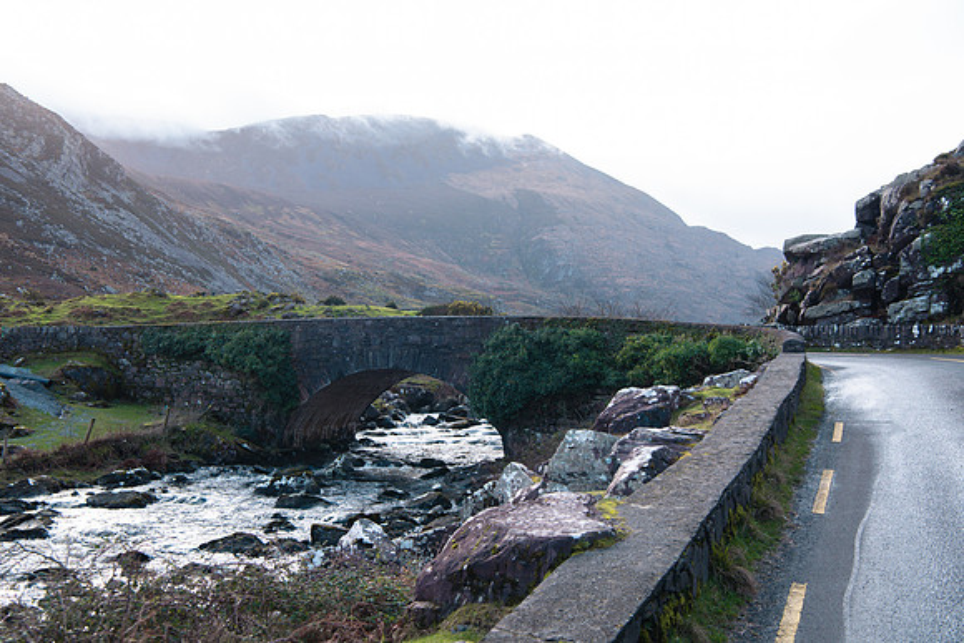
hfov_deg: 50.9
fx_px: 1013
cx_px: 462
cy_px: 333
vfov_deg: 35.2
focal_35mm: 38
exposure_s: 1/160
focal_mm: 36
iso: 200
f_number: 6.3
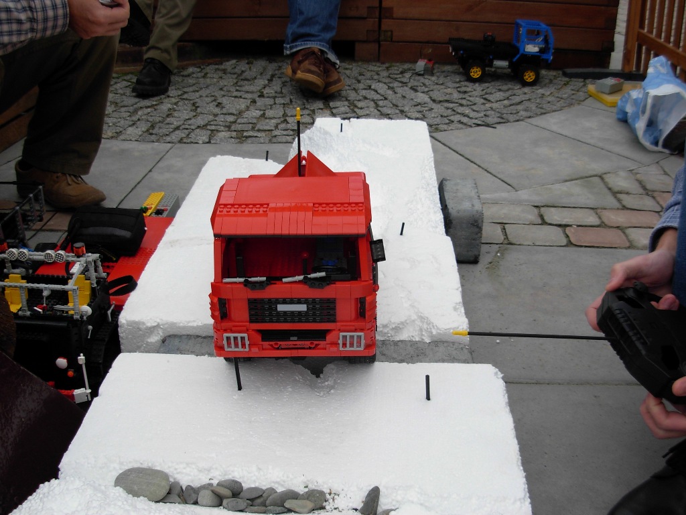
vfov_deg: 37.7
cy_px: 258
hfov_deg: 49.0
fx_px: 753
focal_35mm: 38
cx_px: 343
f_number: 2.9
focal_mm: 6.3
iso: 79
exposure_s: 1/767
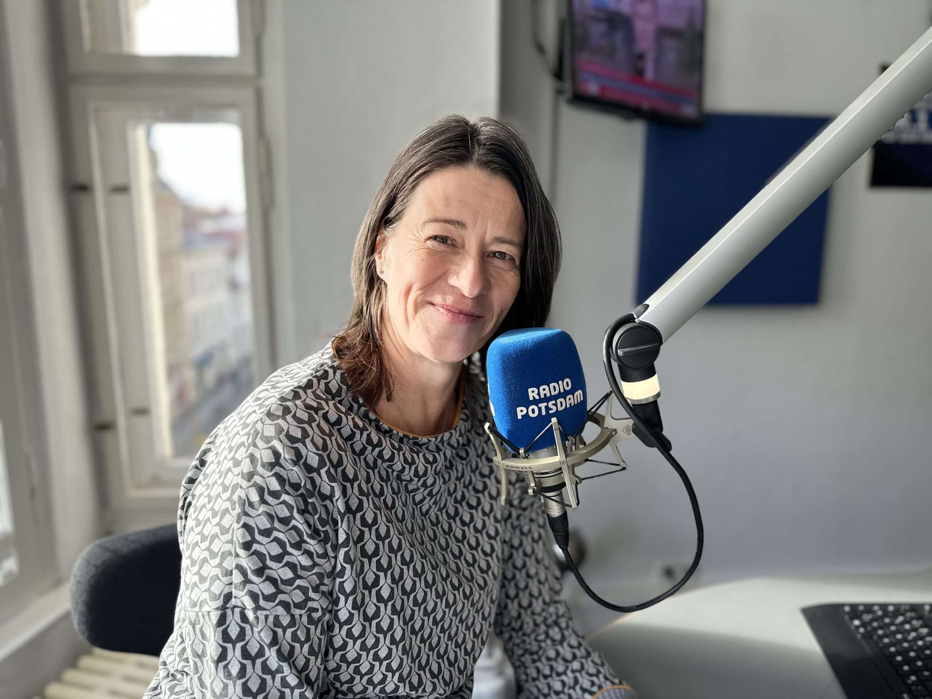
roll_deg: -0.4
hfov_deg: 71.6
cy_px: 350
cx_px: 466
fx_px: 646
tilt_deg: -11.0
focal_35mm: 24
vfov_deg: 56.8
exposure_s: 1/163
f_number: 1.78
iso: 64
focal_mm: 6.86
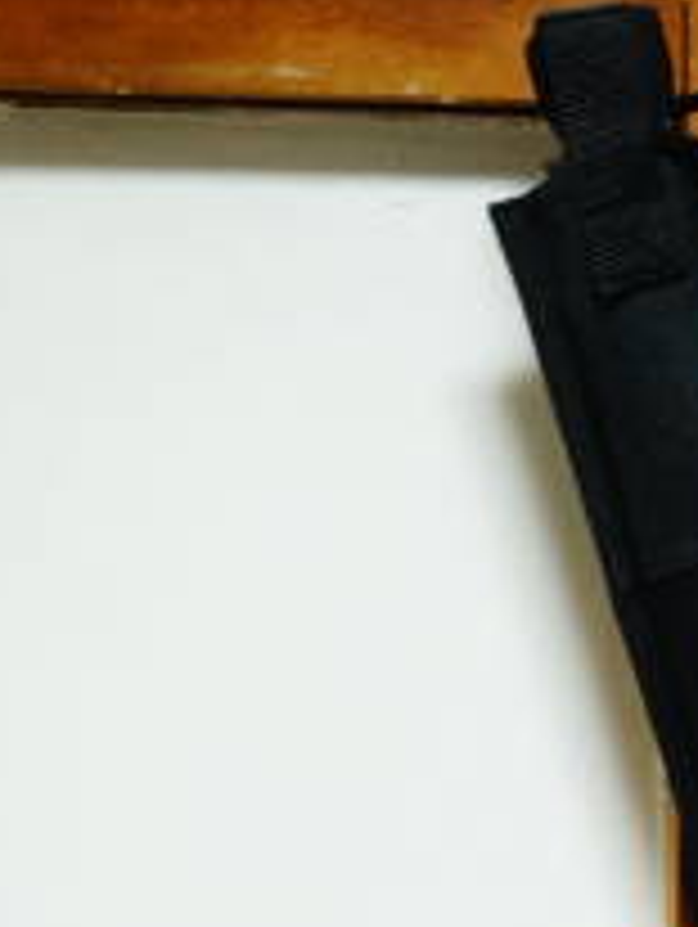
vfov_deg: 14.4
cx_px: 856
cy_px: 1030
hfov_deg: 10.9
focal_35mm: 134
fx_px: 3595
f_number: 4.5
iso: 1600
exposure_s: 1/15
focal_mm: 30
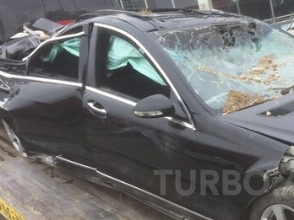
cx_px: 240
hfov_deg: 33.8
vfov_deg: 26.0
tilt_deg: -18.0
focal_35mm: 55
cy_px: 182
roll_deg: +10.0
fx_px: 467
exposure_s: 1/326
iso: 32
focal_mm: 4.15
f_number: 2.2
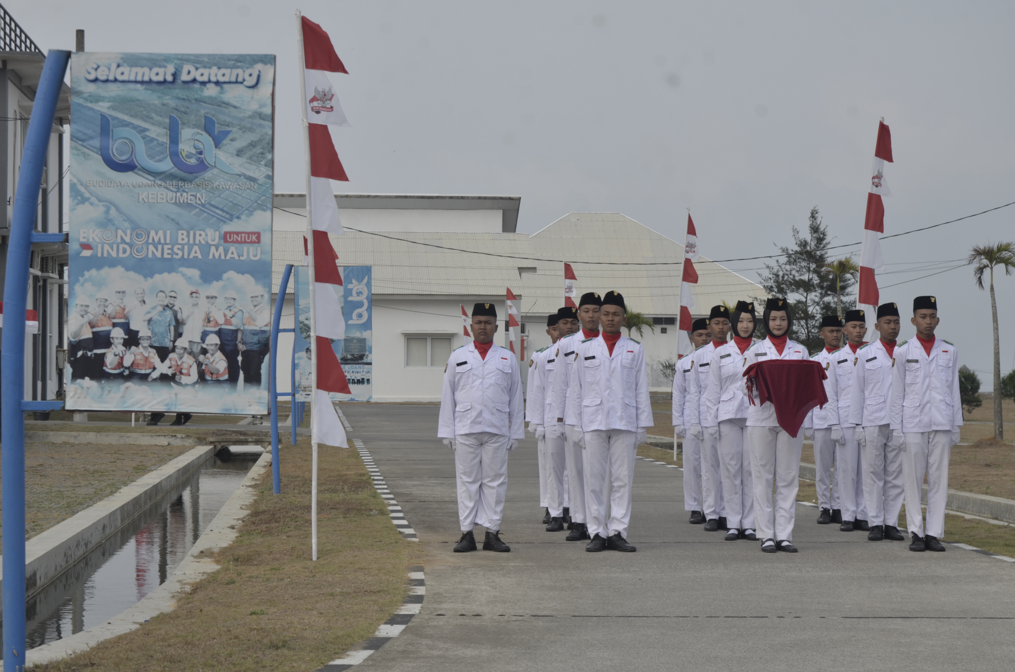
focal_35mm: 78
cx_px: 508
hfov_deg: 26.0
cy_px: 336
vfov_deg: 17.4
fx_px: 2195
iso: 320
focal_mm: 52
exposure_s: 1/500
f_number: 11
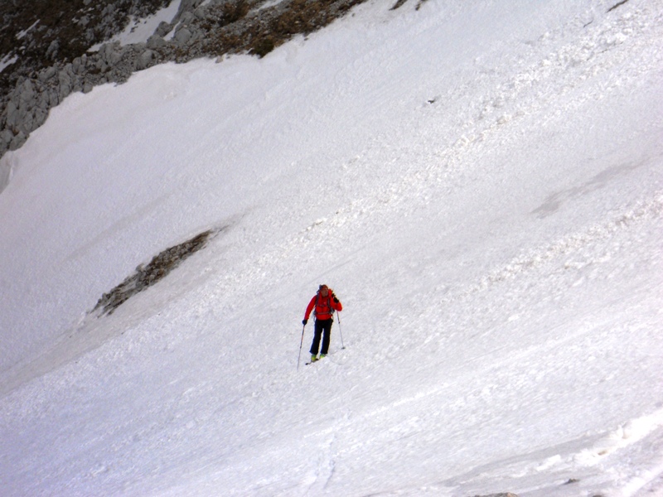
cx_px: 332
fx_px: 2681
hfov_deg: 14.1
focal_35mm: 140
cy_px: 248
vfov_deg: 10.6
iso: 80
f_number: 13.2
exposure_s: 1/250
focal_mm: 25
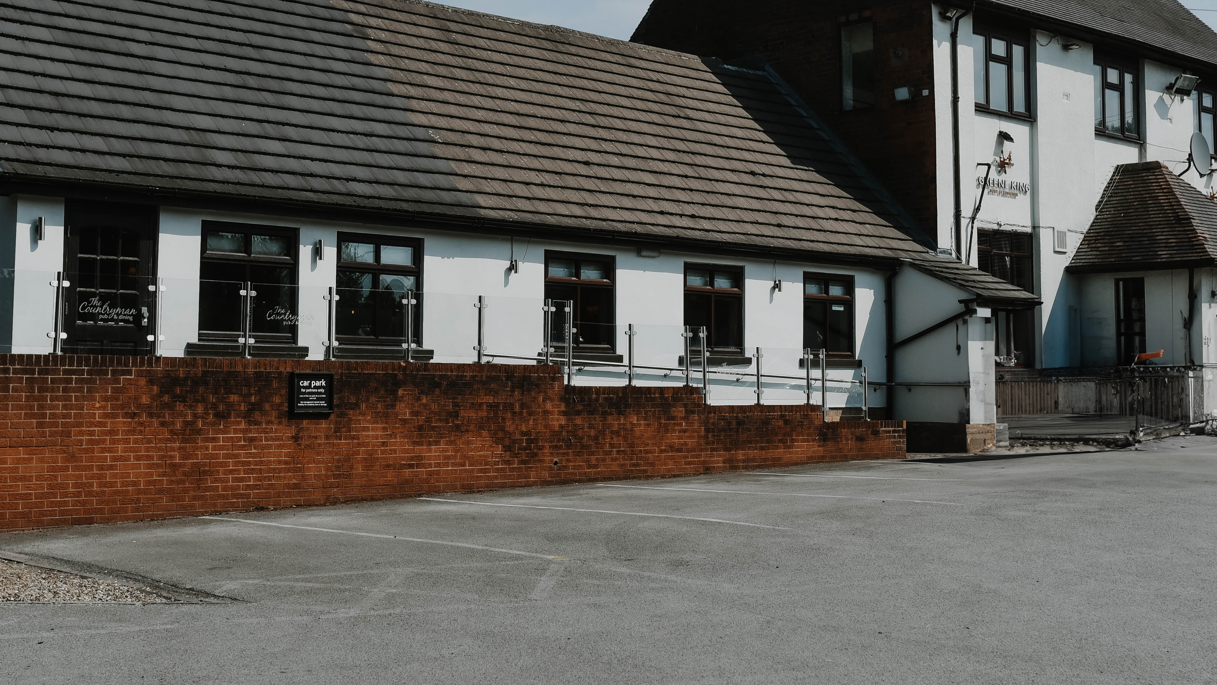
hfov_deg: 39.8
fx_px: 1678
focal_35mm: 52
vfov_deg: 23.0
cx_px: 645
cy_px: 254
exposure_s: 1/4000
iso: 500
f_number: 5.6
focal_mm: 35
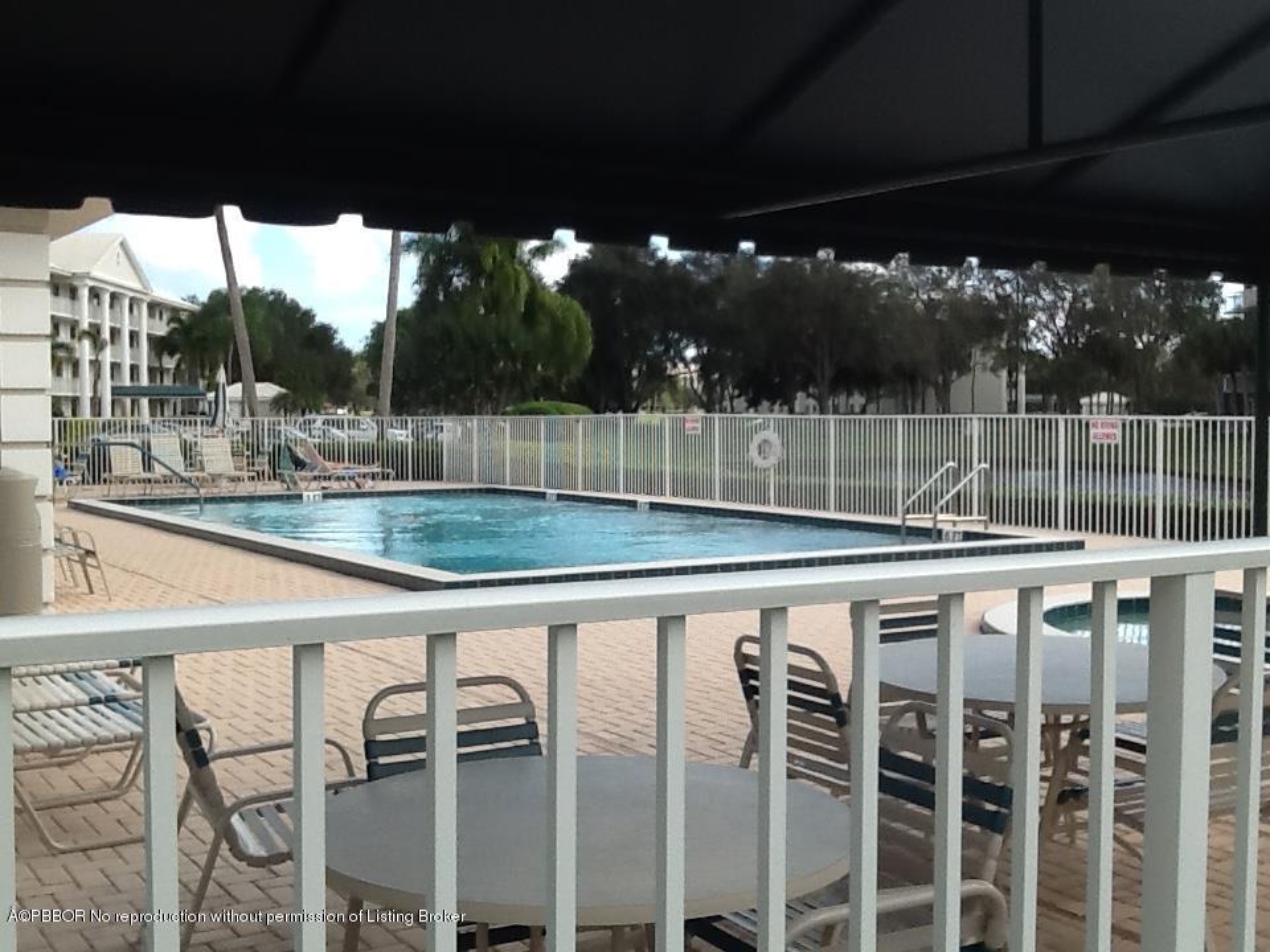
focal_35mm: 44
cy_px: 476
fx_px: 1614
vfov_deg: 32.9
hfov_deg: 42.9
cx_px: 635
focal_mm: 2.03
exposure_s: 1/835
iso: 40
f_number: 2.4
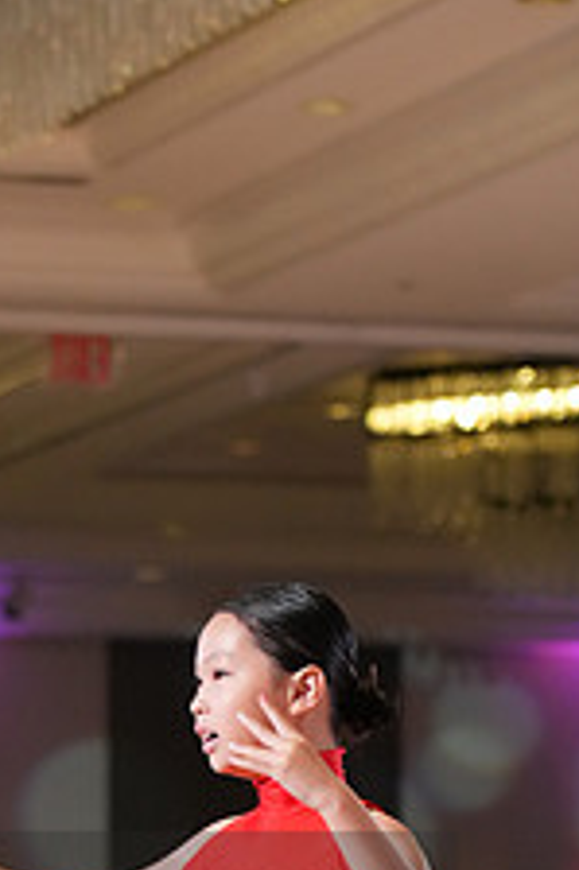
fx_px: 6572
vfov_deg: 7.5
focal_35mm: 272
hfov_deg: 5.0
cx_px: -76
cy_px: 963
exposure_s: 1/500
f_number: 4
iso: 4000
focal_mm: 105
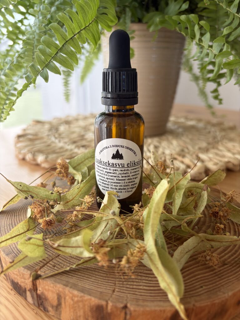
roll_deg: +0.1
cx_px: 120
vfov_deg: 67.3
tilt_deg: -19.4
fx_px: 240
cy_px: 160
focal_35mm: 26
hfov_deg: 53.1
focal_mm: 5.96
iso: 32
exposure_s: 1/150
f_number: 1.6
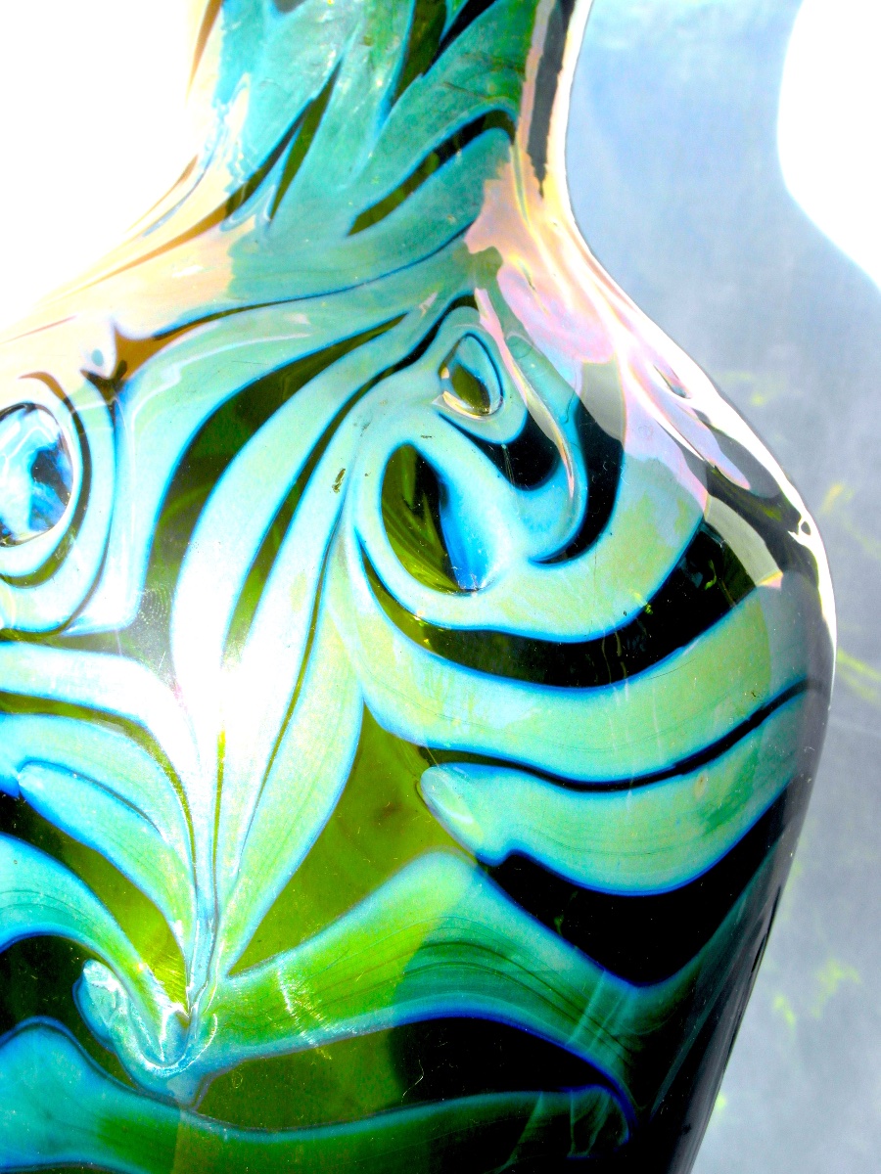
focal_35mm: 53
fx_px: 1799
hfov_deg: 27.5
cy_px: 587
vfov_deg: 36.2
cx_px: 440
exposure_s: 1/350
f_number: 4.2
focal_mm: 8.7
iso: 80
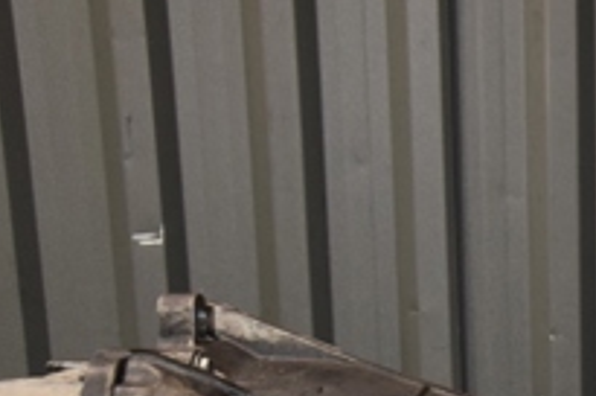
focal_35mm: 103
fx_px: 1703
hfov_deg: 18.2
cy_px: 617
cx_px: 826
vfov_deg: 12.5
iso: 800
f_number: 5
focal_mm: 22
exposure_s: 1/60
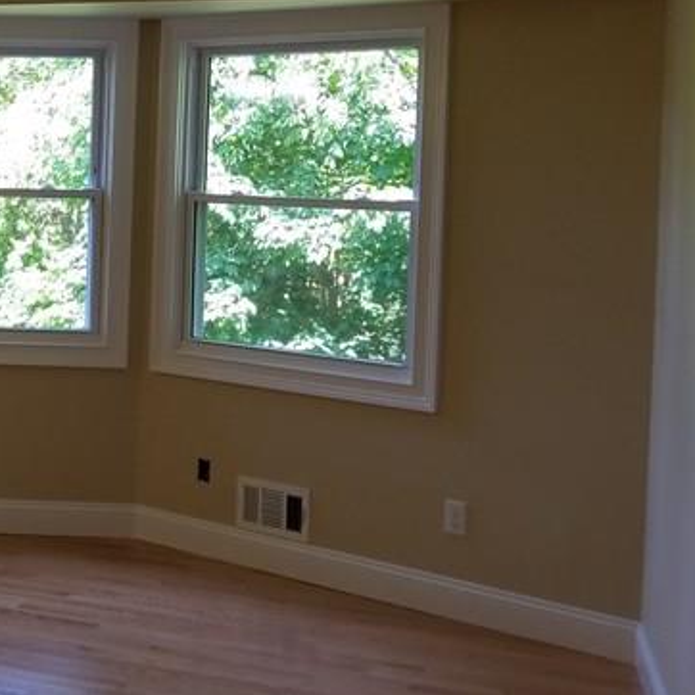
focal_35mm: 65
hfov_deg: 23.3
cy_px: 196
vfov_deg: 26.2
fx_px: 1476
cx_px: -223
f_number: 1.7
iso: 80
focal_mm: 4.25
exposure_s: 1/120
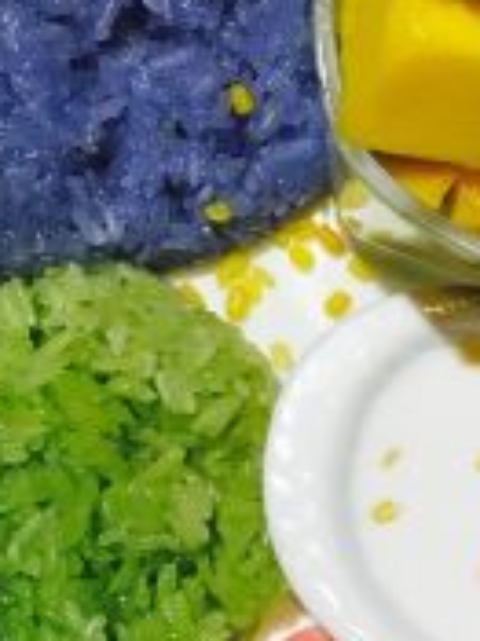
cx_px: 240
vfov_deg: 16.9
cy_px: 201
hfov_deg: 12.8
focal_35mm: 116
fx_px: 2147
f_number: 2.2
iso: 32
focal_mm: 4.15
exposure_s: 1/33
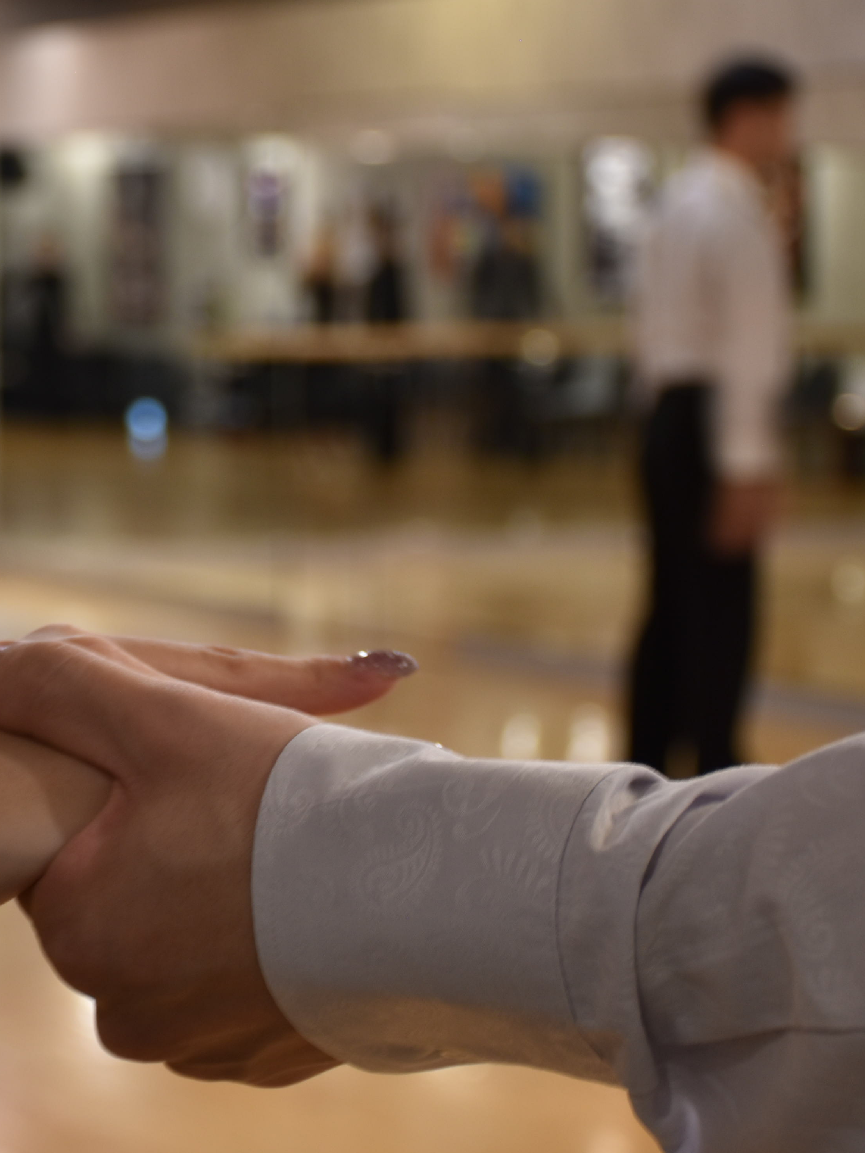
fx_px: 3898
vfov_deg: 16.8
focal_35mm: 117
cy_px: 585
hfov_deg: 12.6
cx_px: 123
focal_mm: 40
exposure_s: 1/6
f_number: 4.5
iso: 100
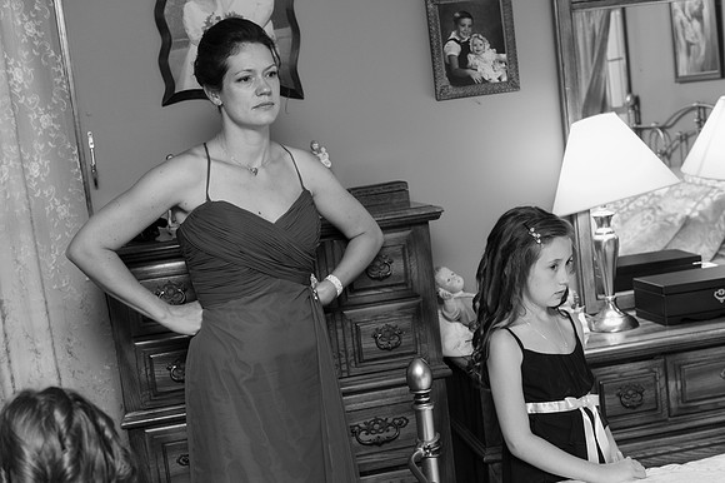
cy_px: 242
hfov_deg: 41.1
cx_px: 362
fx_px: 966
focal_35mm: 48
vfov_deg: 28.0
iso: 1600
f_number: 4.5
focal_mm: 48
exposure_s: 1/60
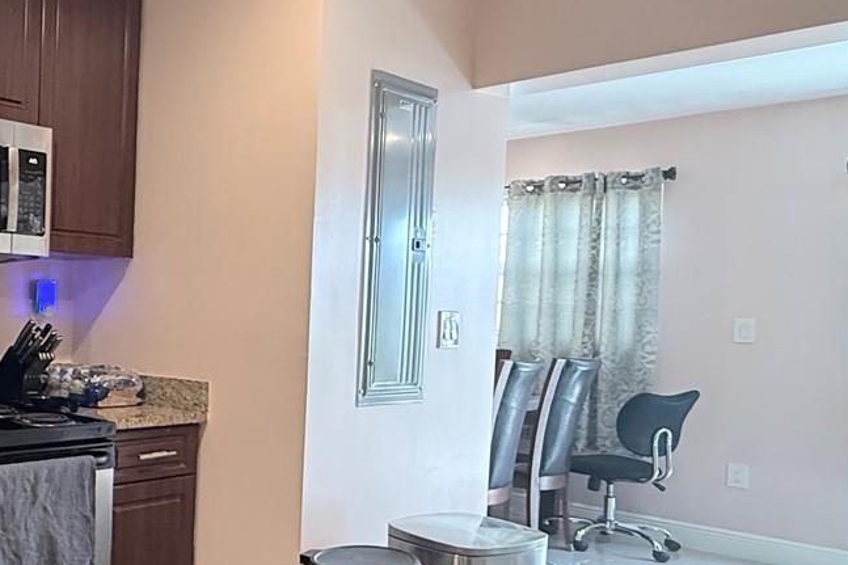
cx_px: -45
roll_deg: -1.5
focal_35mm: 36
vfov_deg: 36.7
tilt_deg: -2.0
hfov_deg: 43.5
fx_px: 848
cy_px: 341
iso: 640
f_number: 2.2
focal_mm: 2.22
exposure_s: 1/60
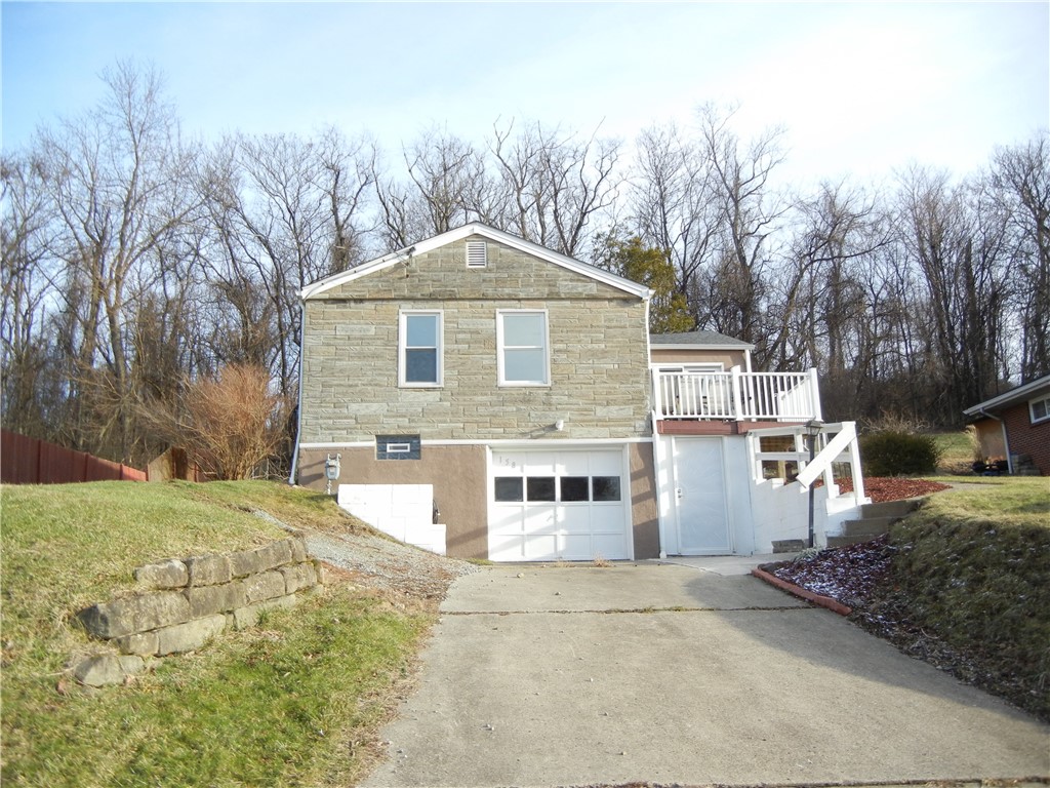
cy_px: 394
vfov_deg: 46.8
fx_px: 910
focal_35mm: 30
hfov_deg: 60.0
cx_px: 525
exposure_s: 1/378
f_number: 3.5
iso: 160
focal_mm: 5.4
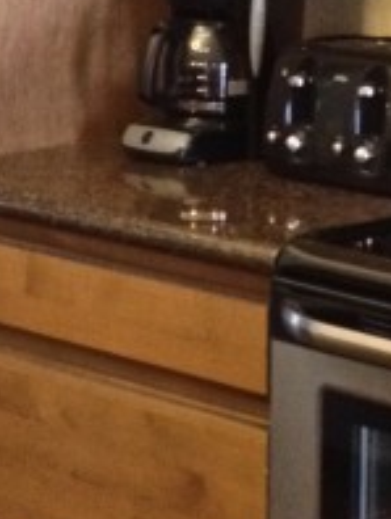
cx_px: 281
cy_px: 257
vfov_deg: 10.9
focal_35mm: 181
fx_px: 2720
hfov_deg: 8.2
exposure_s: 1/15
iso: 400
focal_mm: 4.28
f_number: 2.4
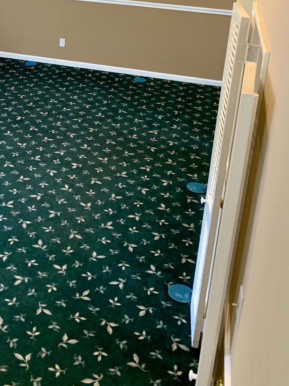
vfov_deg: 37.0
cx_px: 28
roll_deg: -1.2
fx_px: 546
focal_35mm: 49
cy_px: 58
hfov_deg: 28.5
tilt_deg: -17.9
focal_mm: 4.25
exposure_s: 1/60
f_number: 1.8
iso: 125
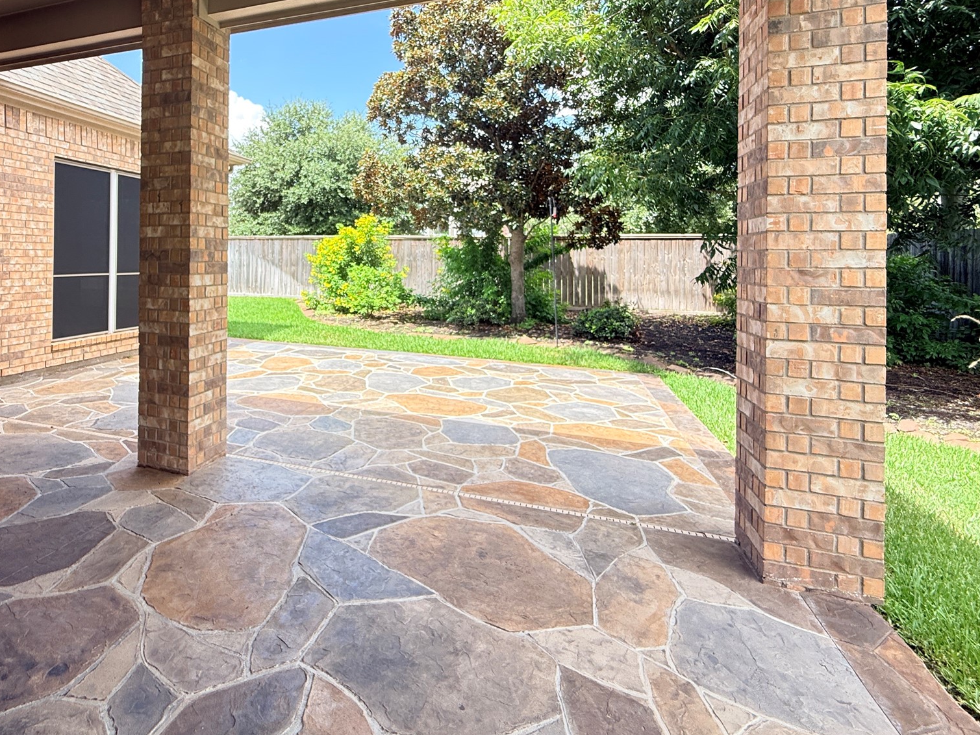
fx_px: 538
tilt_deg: +1.0
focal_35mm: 19
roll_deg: -1.1
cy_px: 254
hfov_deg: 83.0
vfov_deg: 67.1
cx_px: 368
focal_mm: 2.22
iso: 50
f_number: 2.2
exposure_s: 1/245
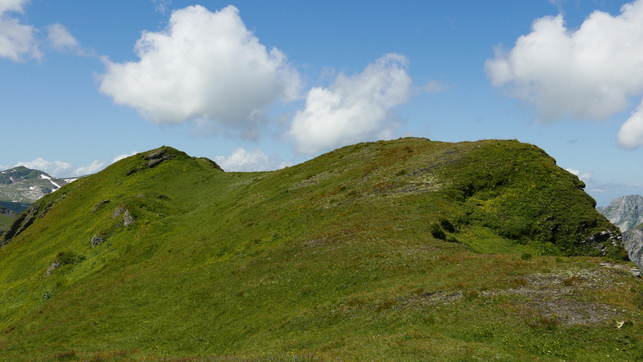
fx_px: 887
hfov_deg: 39.9
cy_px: 216
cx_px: 318
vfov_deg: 23.0
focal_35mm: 52
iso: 200
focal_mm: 22
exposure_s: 1/1000
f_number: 5.6
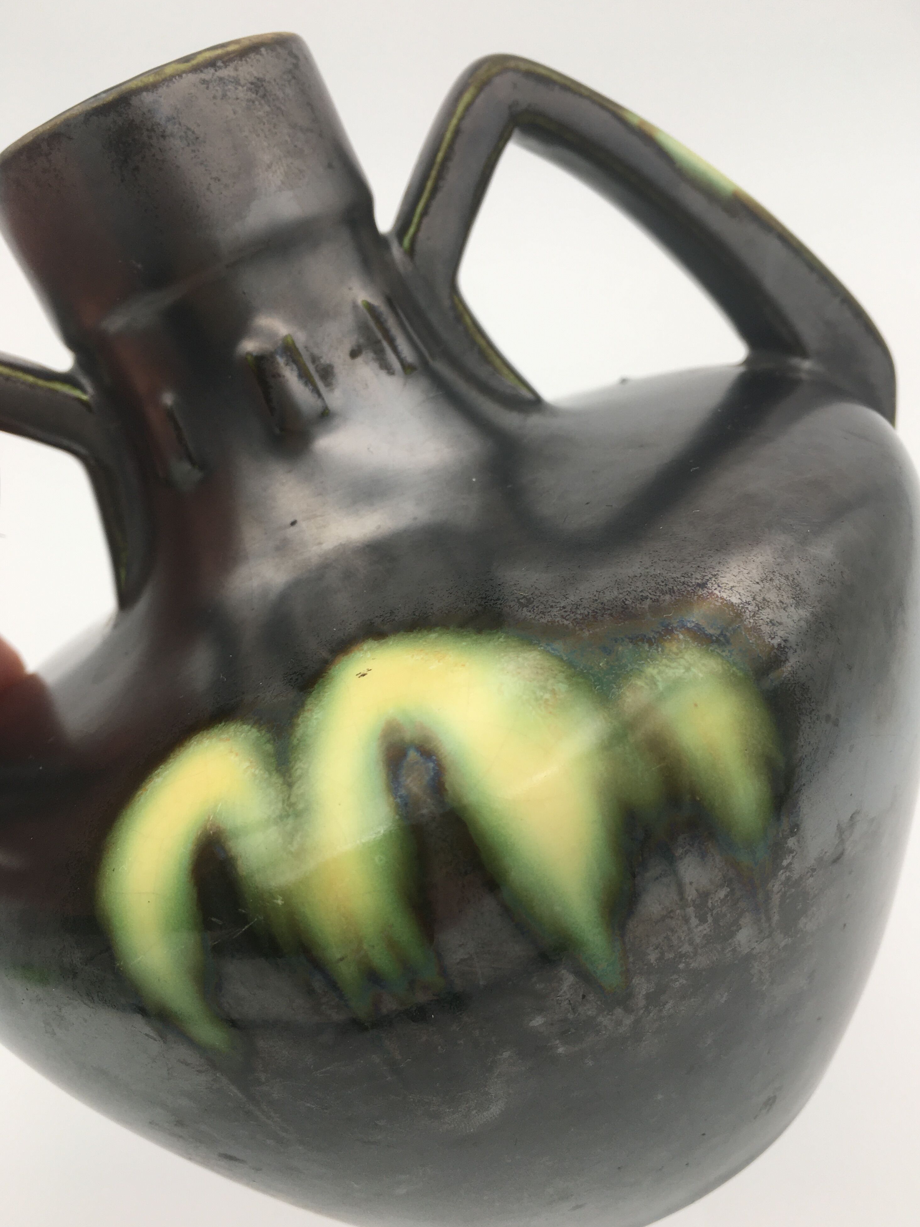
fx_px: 1063
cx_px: 455
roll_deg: +6.0
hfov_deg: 46.8
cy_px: 616
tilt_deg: -42.1
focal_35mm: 30
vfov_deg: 60.0
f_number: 2.2
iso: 25
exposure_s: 1/130
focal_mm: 4.15
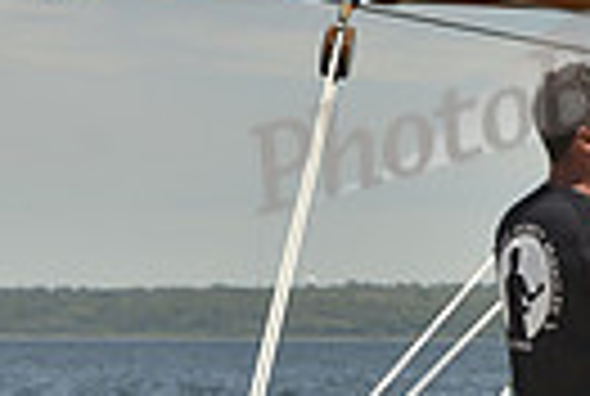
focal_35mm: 309
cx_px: 1121
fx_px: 5076
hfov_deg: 6.5
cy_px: 268
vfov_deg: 4.5
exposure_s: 1/1600
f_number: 8
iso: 280
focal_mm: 70
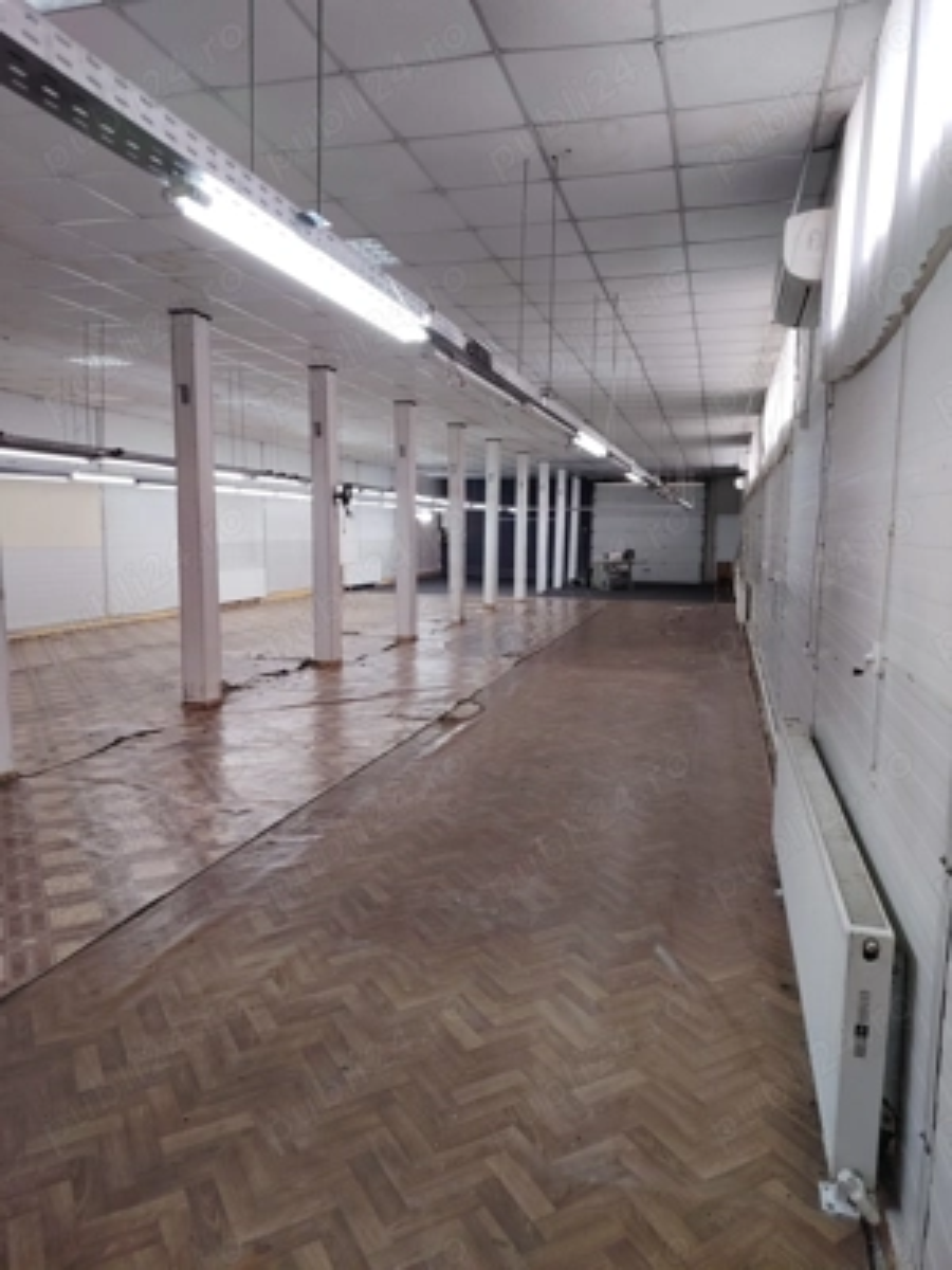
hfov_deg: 56.8
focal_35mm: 24
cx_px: 476
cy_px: 635
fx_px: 880
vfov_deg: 71.6
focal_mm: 5.25
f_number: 1.75
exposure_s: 1/33.3
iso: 252
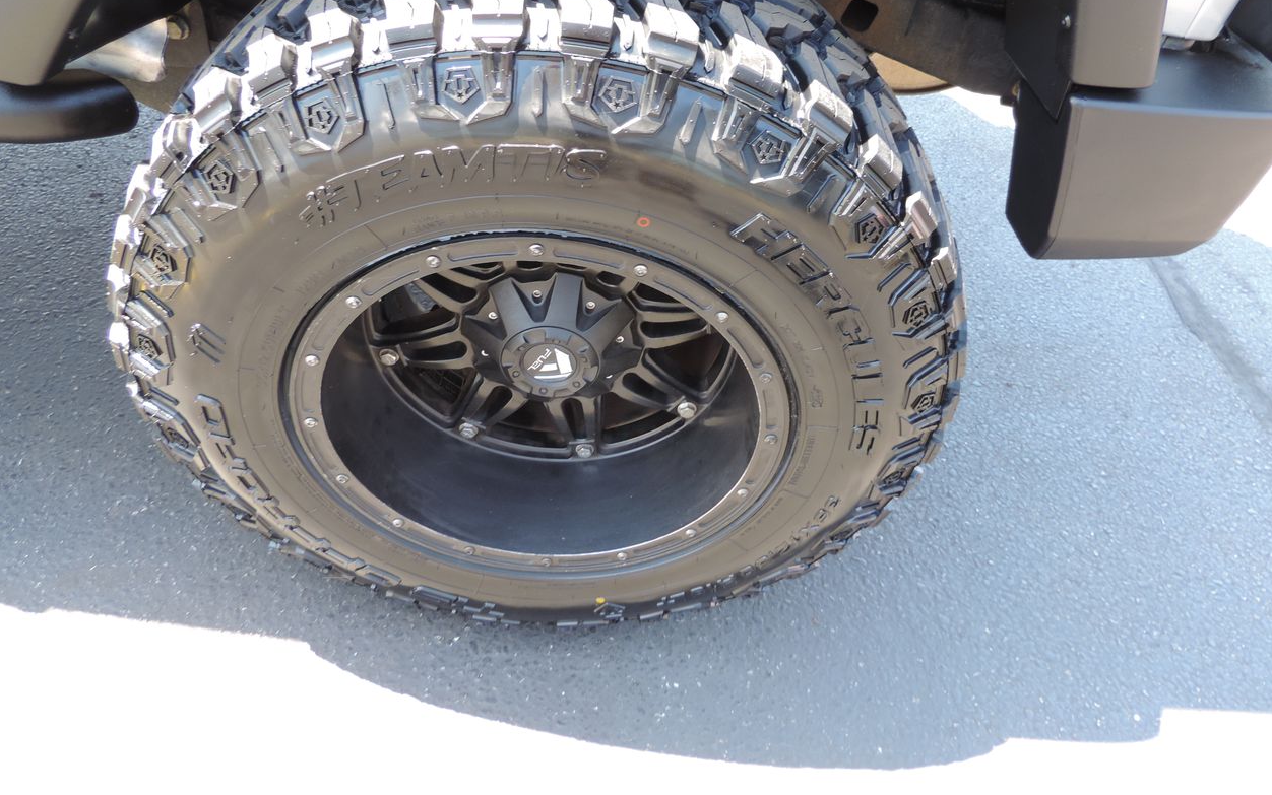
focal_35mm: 26
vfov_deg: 47.3
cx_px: 648
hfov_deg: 70.4
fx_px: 901
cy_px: 312
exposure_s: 1/40
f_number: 3
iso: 80
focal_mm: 4.3
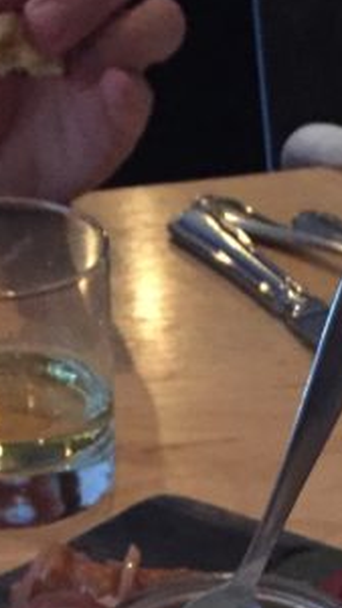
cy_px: 861
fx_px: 1739
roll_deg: -2.5
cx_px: 245
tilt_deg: -41.8
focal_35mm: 108
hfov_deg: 11.2
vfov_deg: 18.0
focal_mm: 4.15
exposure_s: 1/15
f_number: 2.2
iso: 640
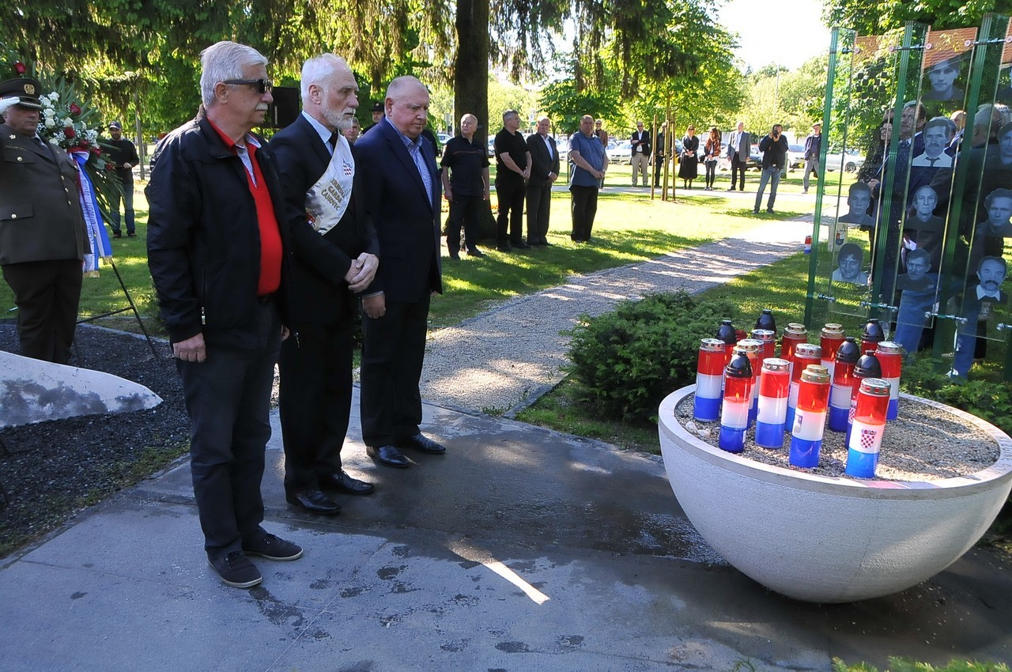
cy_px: 336
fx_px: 842
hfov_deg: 62.0
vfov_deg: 43.5
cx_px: 506
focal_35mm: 30
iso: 800
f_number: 8
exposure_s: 1/250
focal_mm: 20
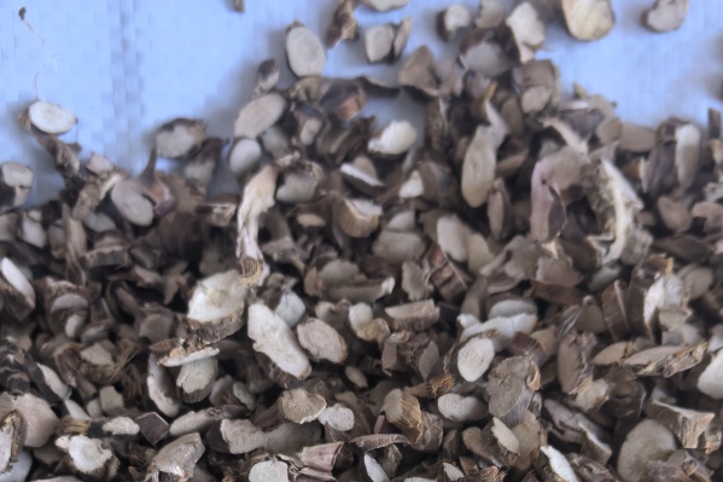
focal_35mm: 50
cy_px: 600
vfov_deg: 24.2
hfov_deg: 39.5
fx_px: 1004
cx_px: 316
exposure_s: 1/100
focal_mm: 5.75
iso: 125
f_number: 2
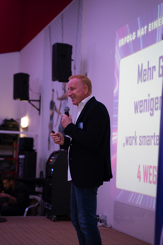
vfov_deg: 27.0
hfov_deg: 18.2
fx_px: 509
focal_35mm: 75
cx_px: 82
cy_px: 122
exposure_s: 1/200
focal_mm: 75
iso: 5000
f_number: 2.8
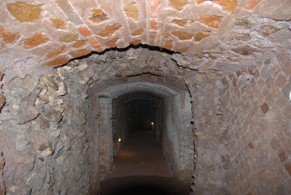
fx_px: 170
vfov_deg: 59.6
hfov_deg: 81.1
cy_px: 98
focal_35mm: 21
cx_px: 146
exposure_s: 1/60
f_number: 3.5
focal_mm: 14
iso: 200
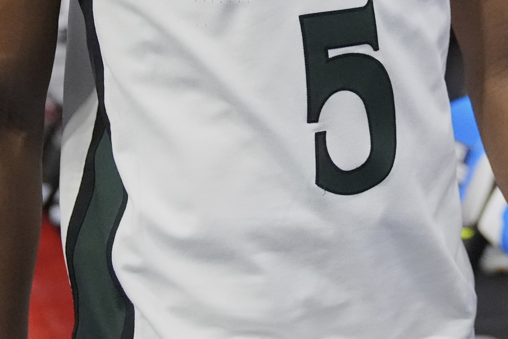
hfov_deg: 16.0
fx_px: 1792
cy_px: -146
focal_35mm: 127
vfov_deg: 10.5
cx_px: 446
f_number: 2.8
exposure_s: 1/3200
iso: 8000
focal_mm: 39
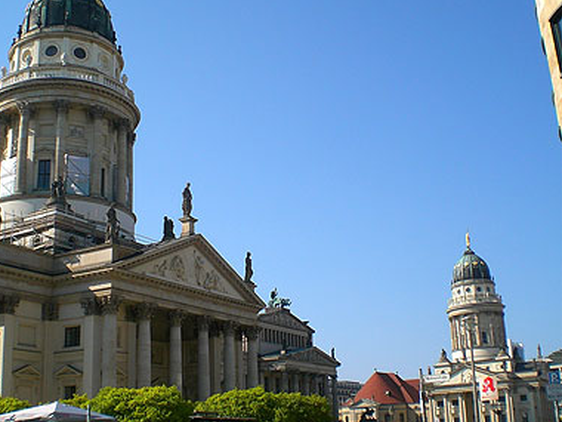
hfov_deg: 41.9
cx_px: 231
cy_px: 210
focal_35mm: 45
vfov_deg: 32.2
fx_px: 731
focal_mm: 6.3
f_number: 4.4
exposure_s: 1/500
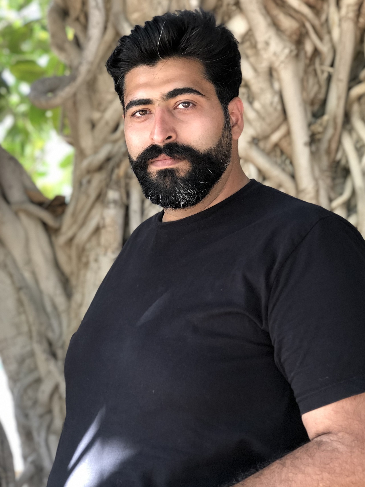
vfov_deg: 29.0
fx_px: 942
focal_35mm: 67
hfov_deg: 21.9
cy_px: 244
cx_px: 186
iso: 80
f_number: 2.8
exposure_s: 1/30
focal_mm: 6.6
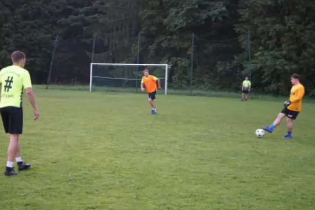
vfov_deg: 21.3
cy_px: 105
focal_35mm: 64
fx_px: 560
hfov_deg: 31.4
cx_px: 146
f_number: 5
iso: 1250
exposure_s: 1/160
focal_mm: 58
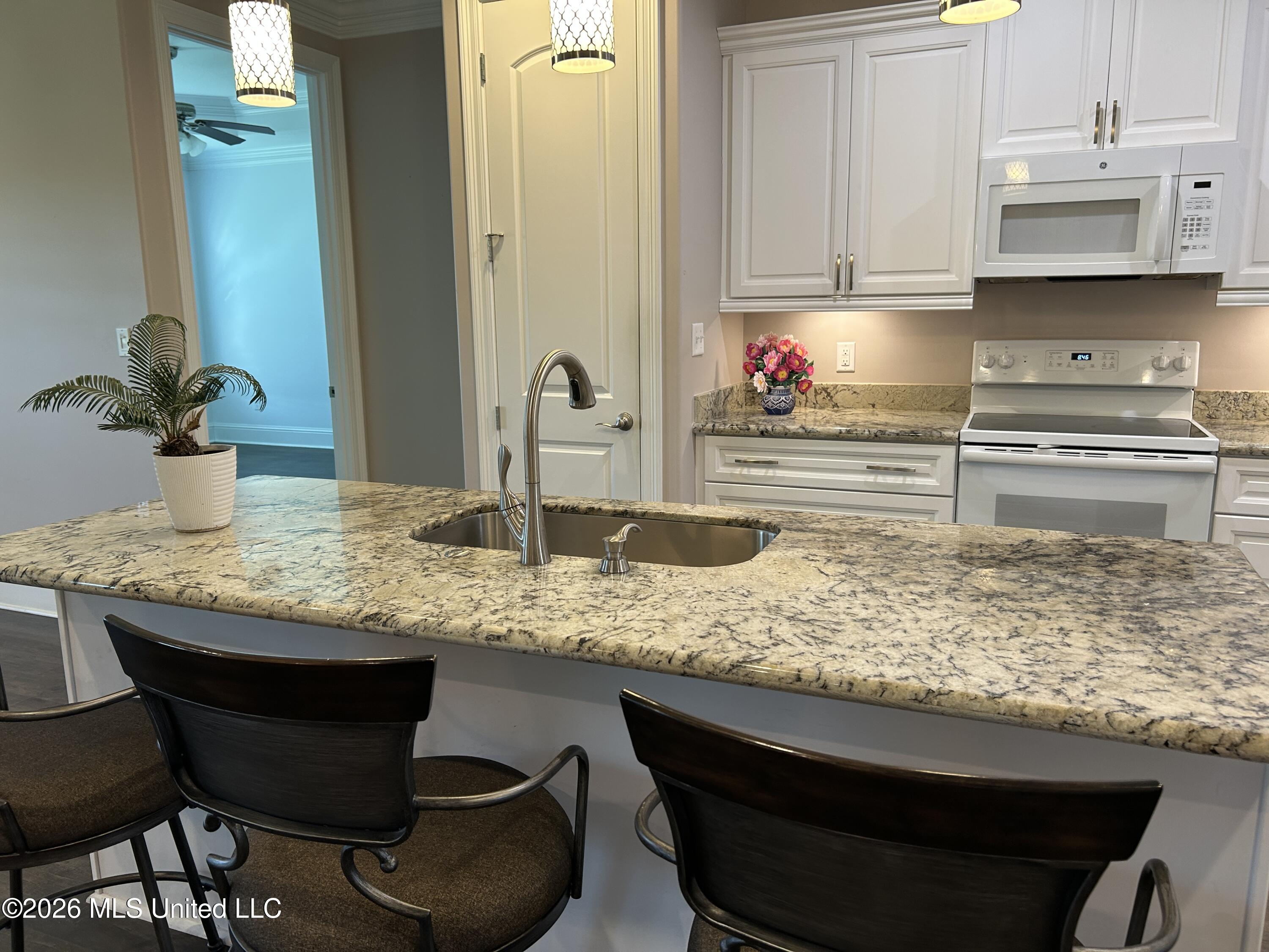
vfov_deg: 53.1
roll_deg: +1.1
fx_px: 953
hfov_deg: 67.3
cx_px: 634
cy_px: 476
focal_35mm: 26
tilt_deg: -11.2
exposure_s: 1/60
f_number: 1.5
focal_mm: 5.7
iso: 80
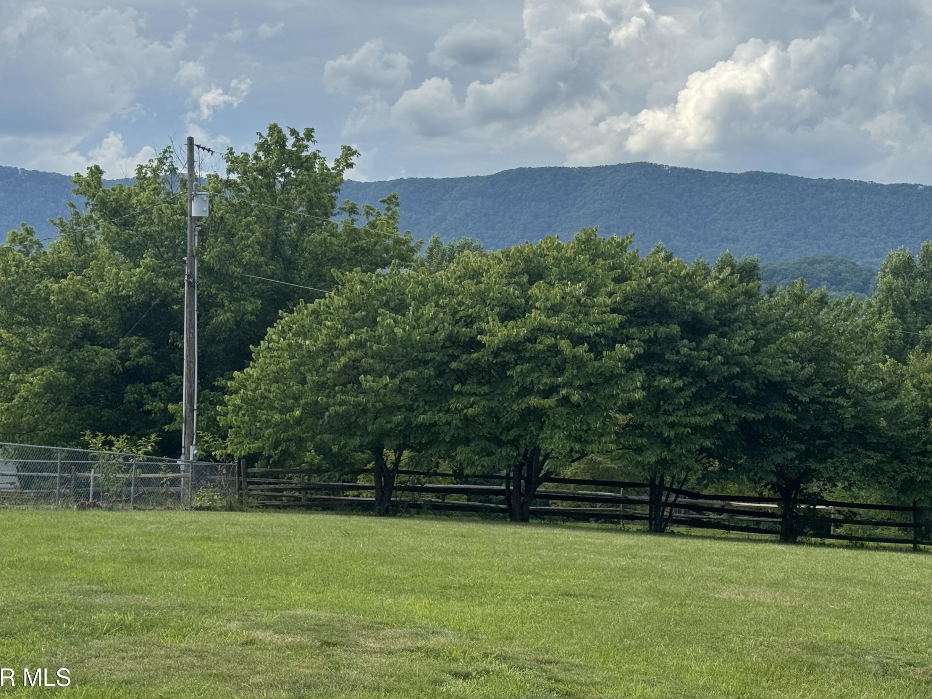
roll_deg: +0.1
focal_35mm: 59
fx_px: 1589
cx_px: 538
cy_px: 287
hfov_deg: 32.6
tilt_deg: +1.3
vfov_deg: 24.8
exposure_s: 1/4975
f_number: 1.78
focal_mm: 6.76
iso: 64
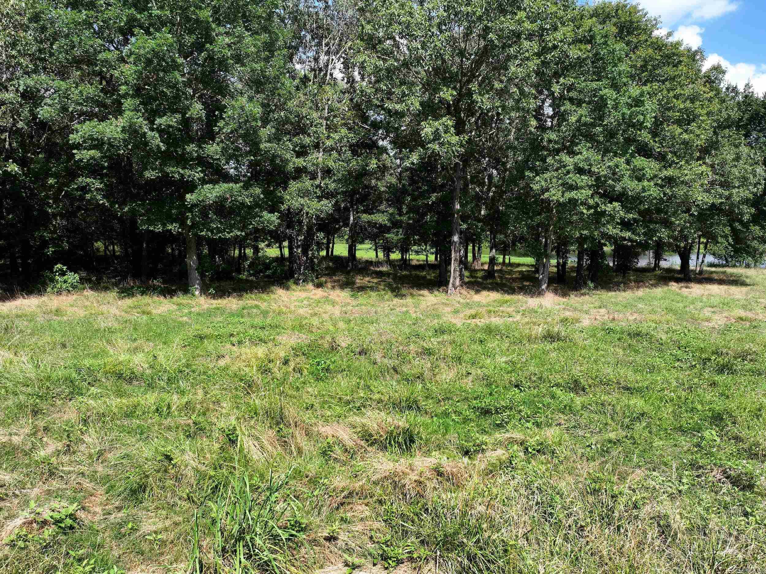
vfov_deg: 56.8
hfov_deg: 71.6
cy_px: 287
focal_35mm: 24
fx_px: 531
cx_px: 383
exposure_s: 1/1600
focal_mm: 12.29
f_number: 2.8
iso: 100
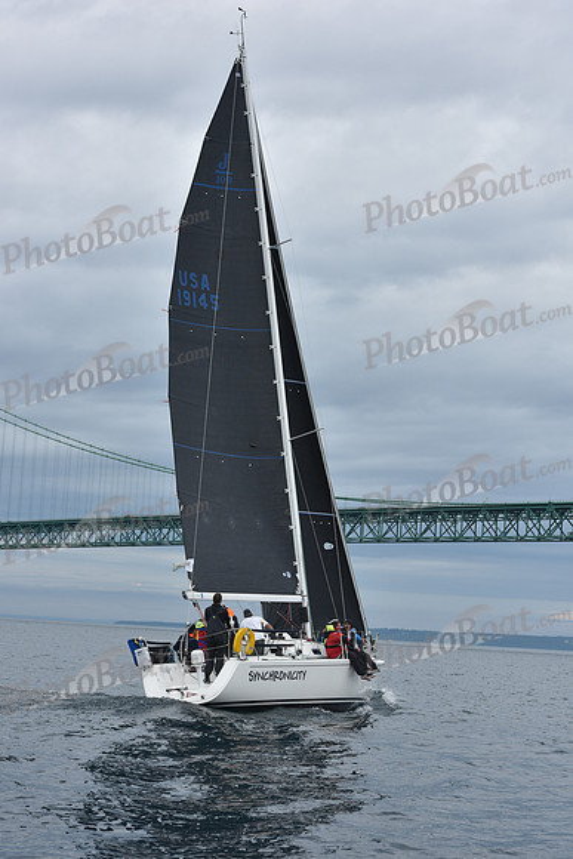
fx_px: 1670
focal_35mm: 70
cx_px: 286
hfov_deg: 19.5
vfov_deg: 28.8
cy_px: 430
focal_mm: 70
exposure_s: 1/800
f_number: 10
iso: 250
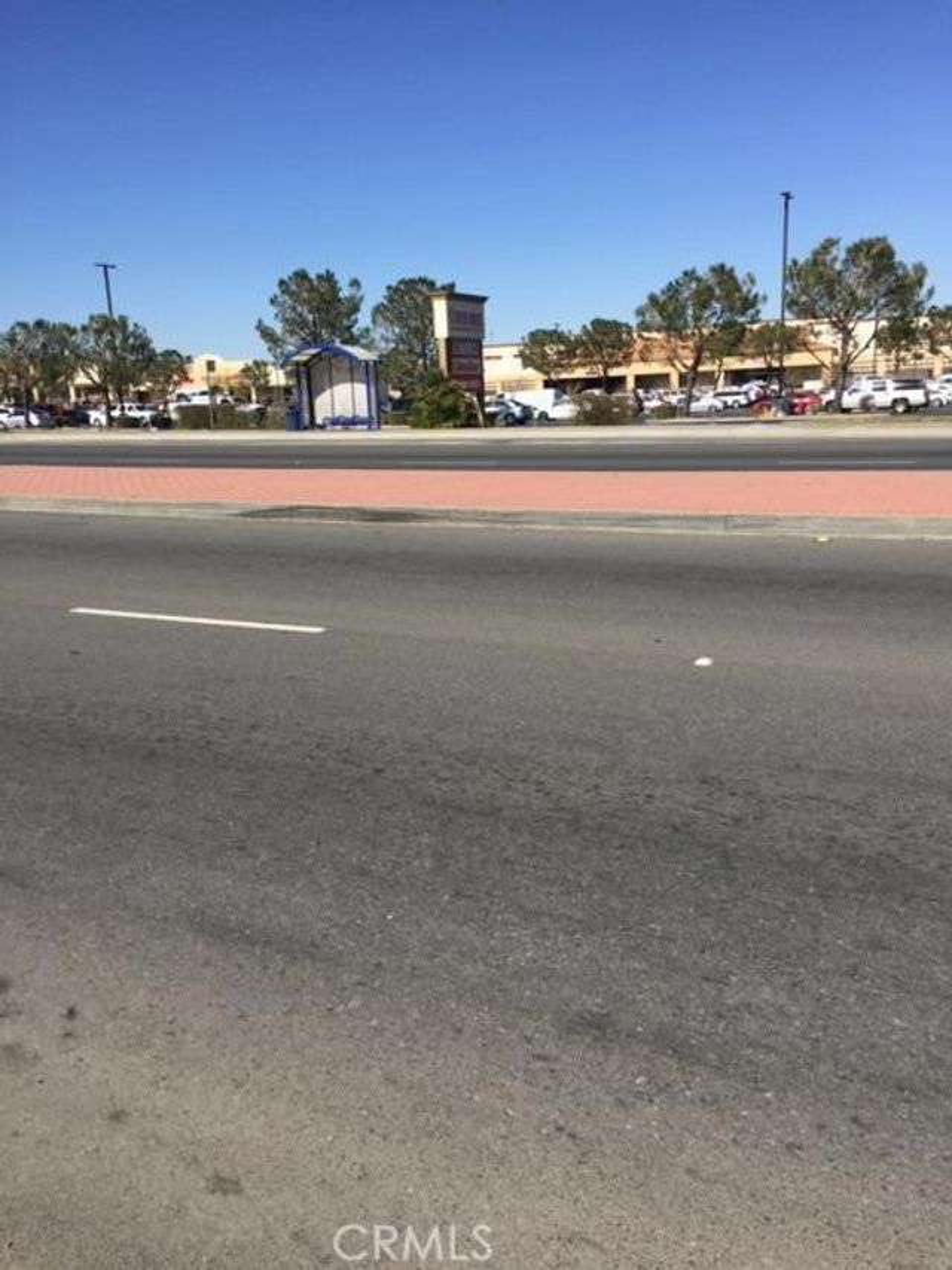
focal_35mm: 29
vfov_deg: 61.7
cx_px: 476
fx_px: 1063
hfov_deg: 48.2
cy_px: 635
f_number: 2.2
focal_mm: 4.15
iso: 32
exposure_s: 1/2475
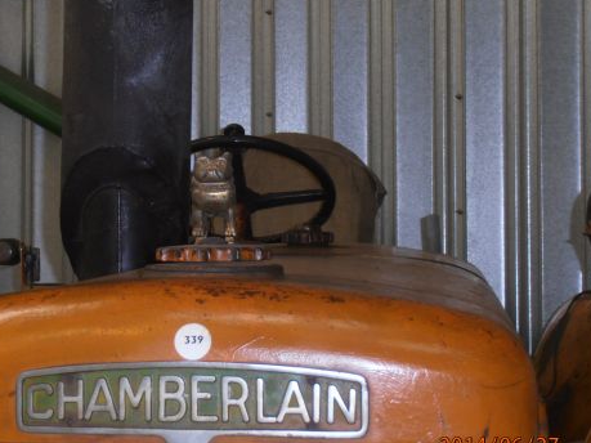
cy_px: 219
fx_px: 1963
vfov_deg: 12.9
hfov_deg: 17.1
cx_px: 221
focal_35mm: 115
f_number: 5.1
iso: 250
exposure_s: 1/50
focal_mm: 15.51
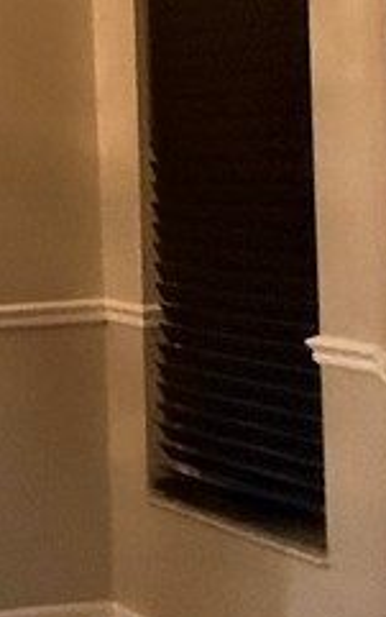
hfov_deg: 11.4
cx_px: -780
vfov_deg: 31.9
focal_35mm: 63
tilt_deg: -2.9
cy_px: 161
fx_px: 1058
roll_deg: +3.9
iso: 500
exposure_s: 1/60
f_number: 2.2
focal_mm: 2.22
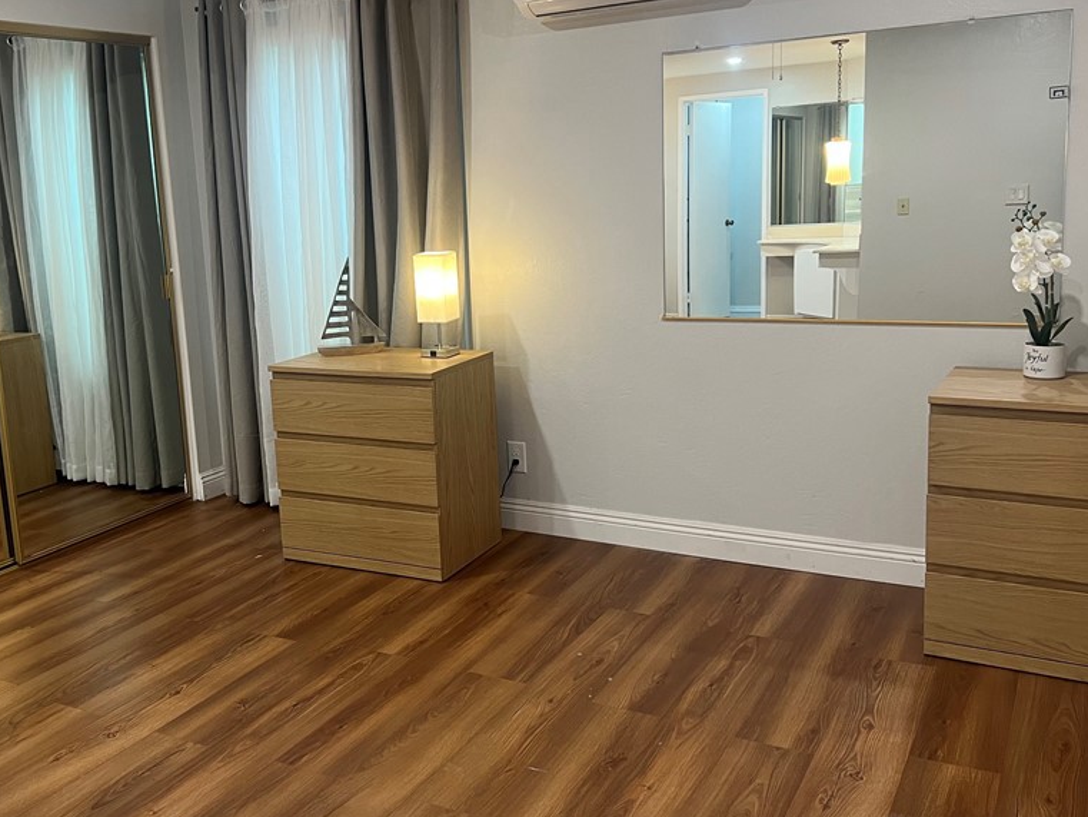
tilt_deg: -9.6
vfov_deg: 40.7
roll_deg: +3.5
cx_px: 452
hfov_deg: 52.4
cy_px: 363
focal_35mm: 35
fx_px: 1100
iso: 125
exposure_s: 1/60
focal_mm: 5.7
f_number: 1.5
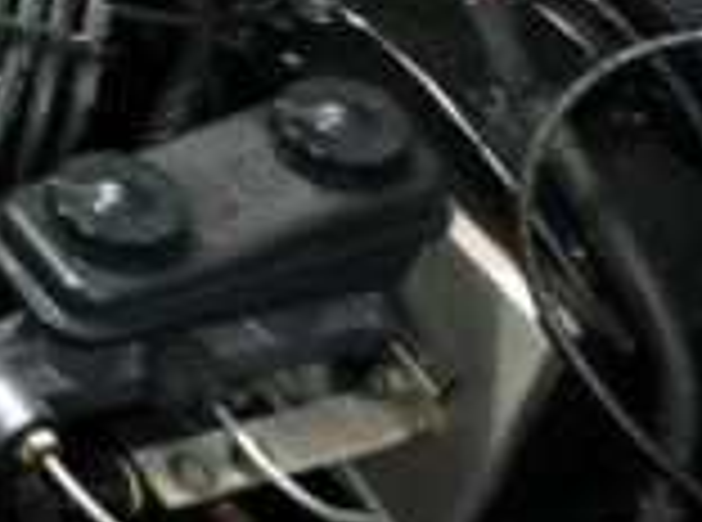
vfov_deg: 10.1
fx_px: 2911
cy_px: -36
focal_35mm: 144
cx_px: -626
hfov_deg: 12.4
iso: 160
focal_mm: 3.85
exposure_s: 1/15
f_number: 2.8
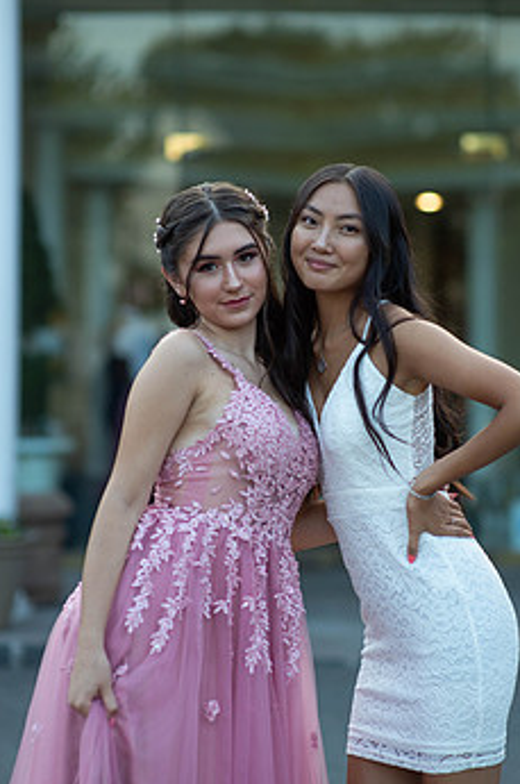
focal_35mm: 111
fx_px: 2412
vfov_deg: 18.4
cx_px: 283
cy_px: 429
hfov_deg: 12.3
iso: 250
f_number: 2
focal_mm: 85
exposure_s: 1/1000
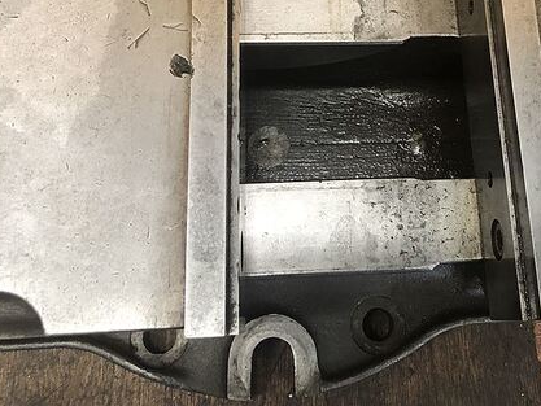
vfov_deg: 32.9
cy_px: 96
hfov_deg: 43.2
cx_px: 359
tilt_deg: -72.1
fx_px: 672
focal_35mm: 43
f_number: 1.8
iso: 80
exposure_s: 1/15
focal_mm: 3.99
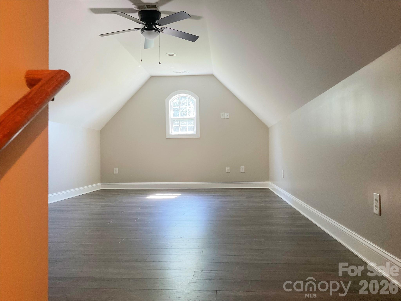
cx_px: 200
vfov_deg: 48.2
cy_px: 150
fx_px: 336
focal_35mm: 29
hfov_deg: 61.7
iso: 125
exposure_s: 1/60
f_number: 1.8
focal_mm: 3
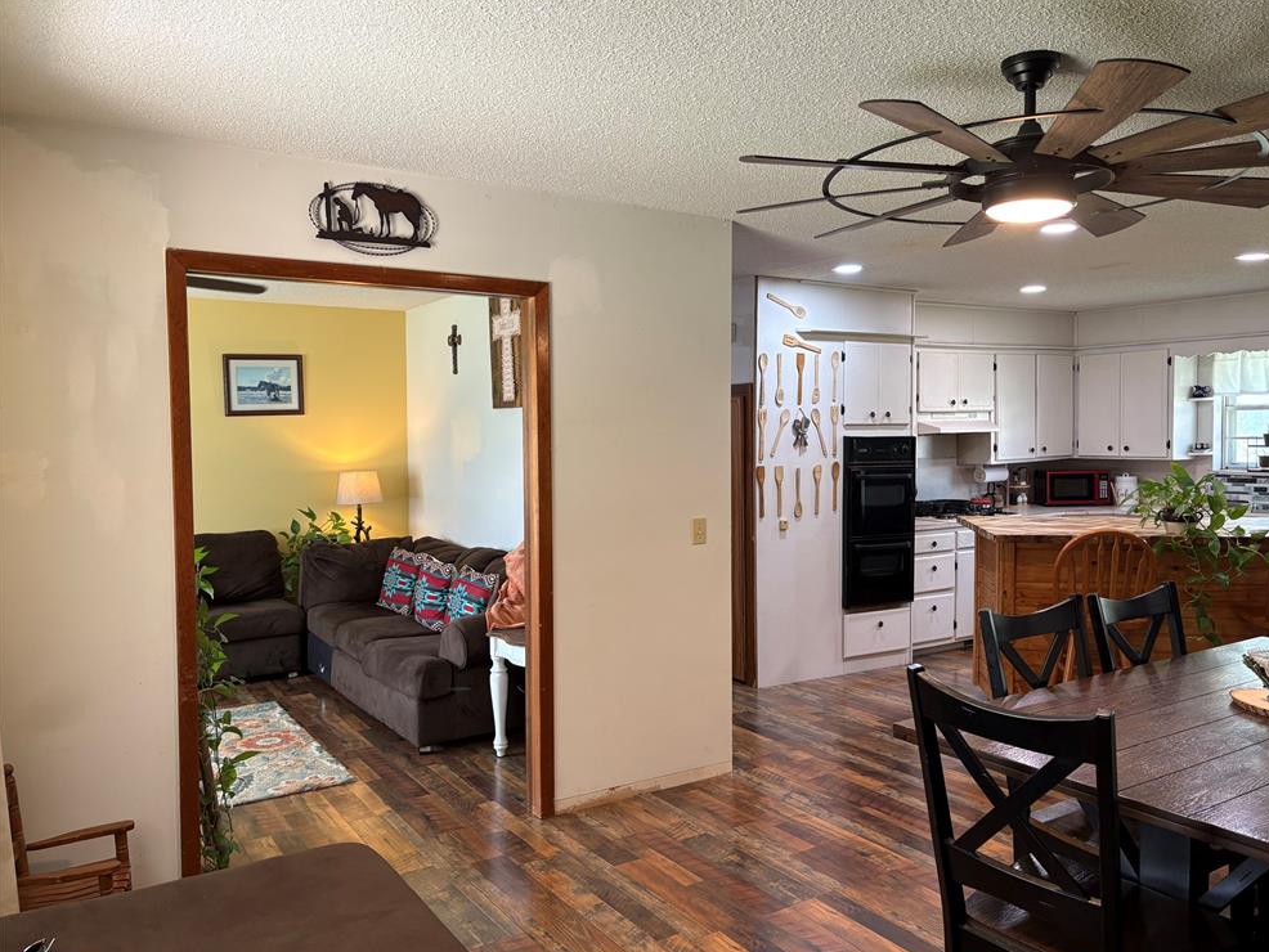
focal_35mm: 27
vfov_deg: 51.4
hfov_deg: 65.3
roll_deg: +0.7
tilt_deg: -1.8
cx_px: 656
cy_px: 468
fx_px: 990
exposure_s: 1/60
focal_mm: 5.96
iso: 100
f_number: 1.6
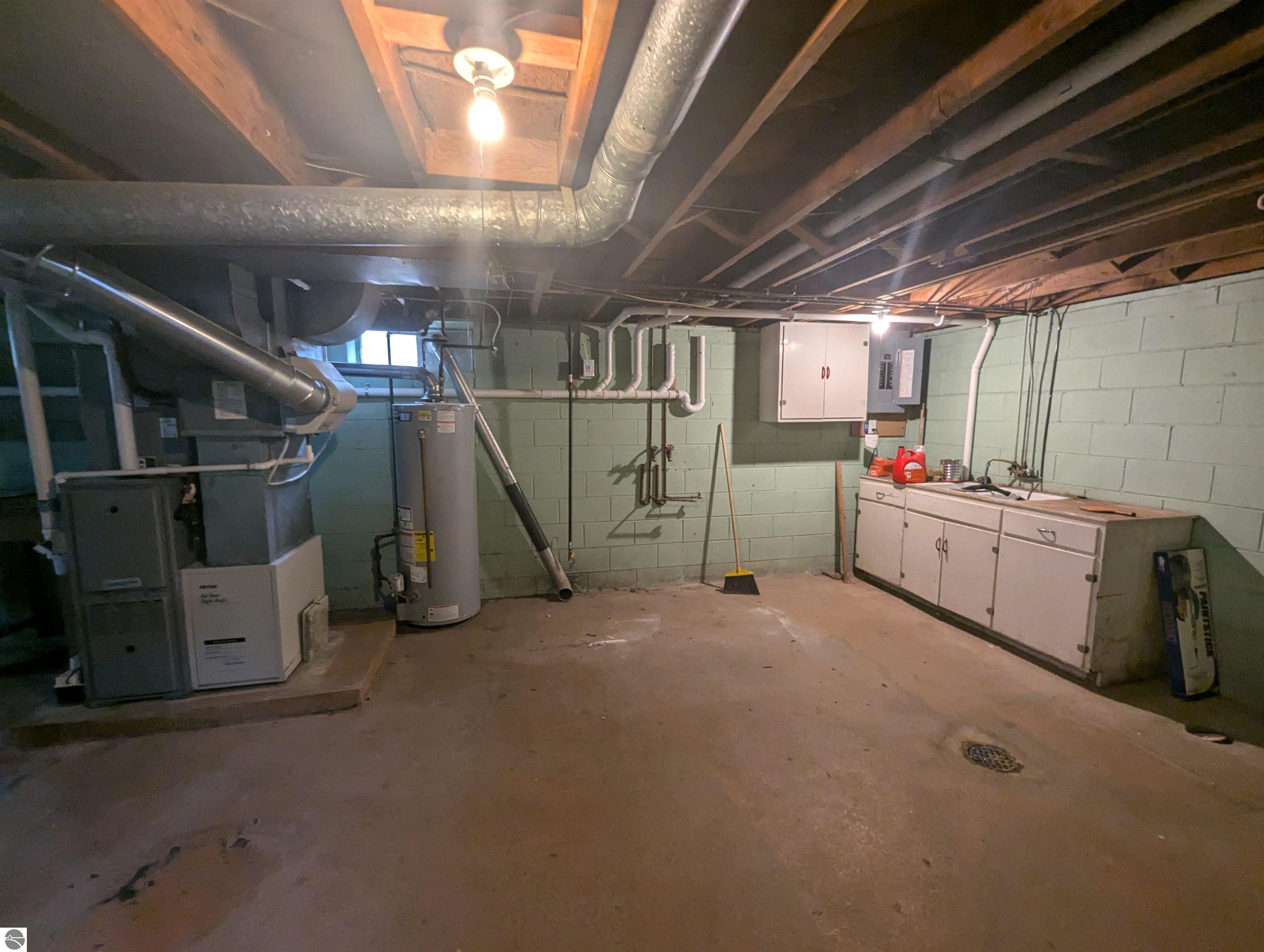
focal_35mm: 13
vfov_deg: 90.1
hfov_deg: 106.1
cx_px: 632
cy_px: 476
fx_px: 475
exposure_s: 1/30
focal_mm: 1.95
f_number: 2.2
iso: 161
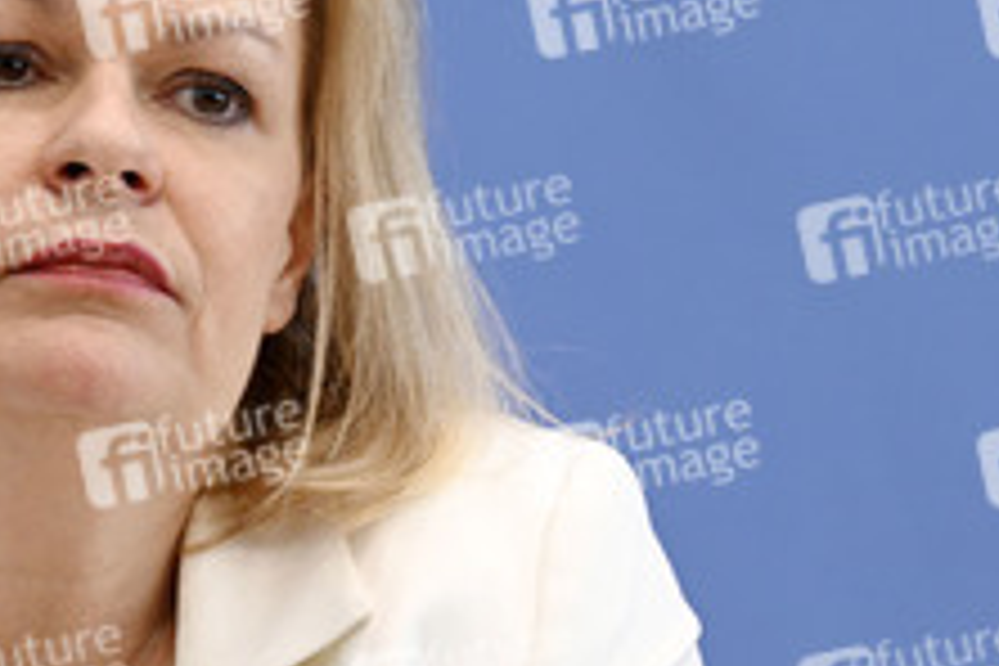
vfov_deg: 3.7
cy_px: 342
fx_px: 10405
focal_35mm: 375
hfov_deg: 5.5
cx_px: 74
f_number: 5.6
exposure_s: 1/800
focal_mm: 185
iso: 3200
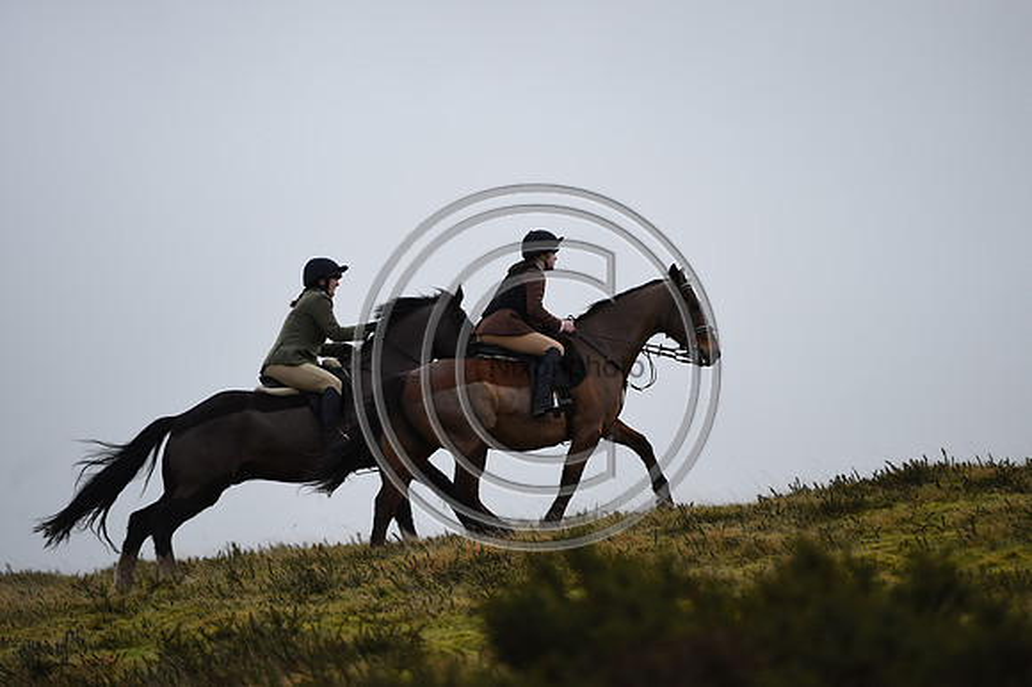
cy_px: 344
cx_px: 516
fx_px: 5730
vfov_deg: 6.9
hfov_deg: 10.3
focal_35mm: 200
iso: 100
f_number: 3.5
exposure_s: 1/800
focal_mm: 200
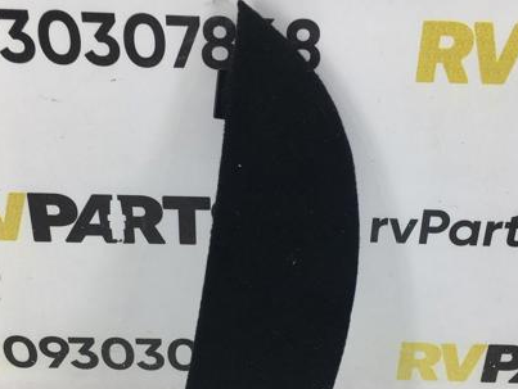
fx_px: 689
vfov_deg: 31.3
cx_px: 283
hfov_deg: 41.2
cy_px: 257
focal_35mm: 46
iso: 25
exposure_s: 1/50
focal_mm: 4.15
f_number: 2.2
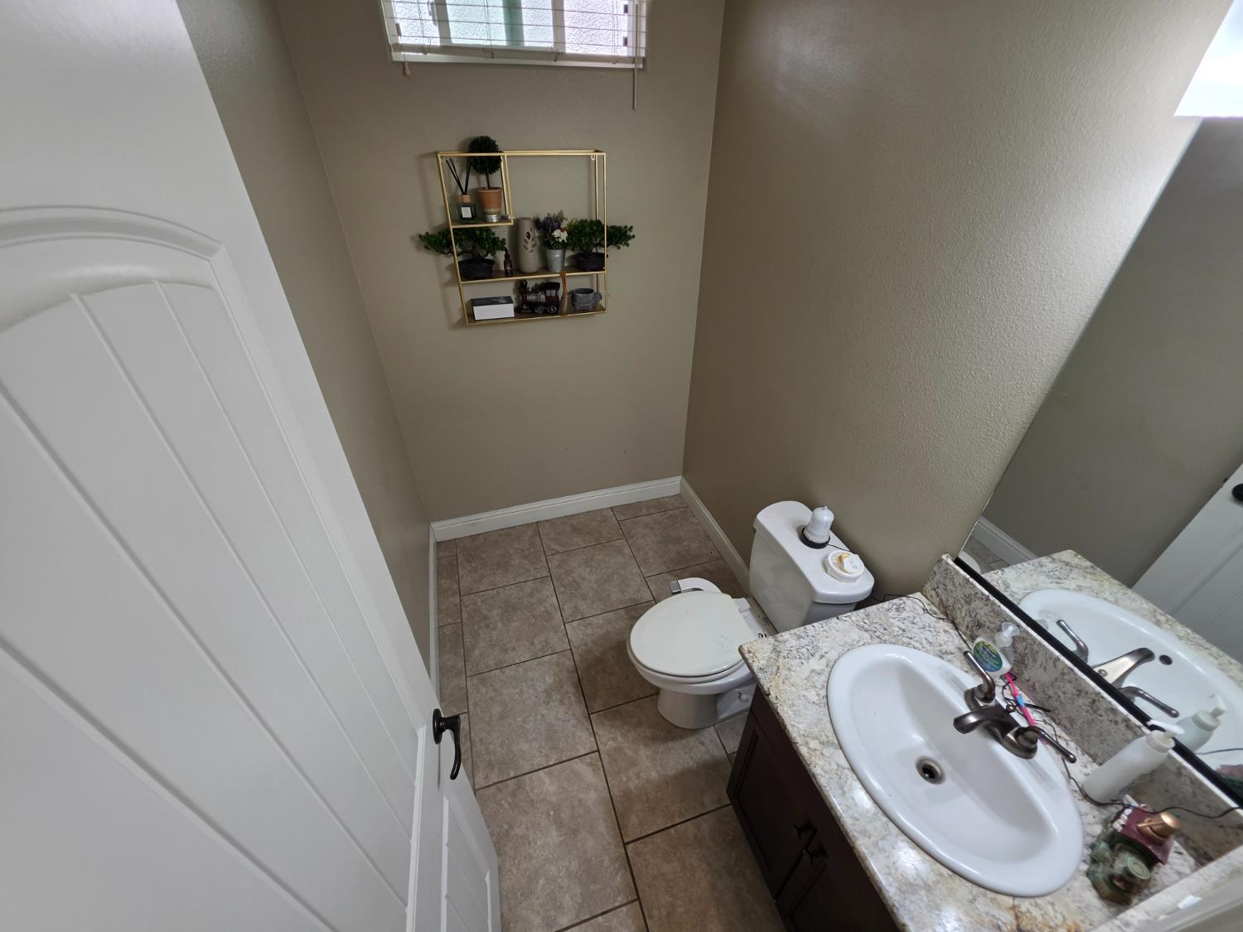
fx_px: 467
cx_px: 622
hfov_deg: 106.2
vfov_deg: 89.9
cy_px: 466
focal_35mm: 13
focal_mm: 2.2
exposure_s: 1/120
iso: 160
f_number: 1.9
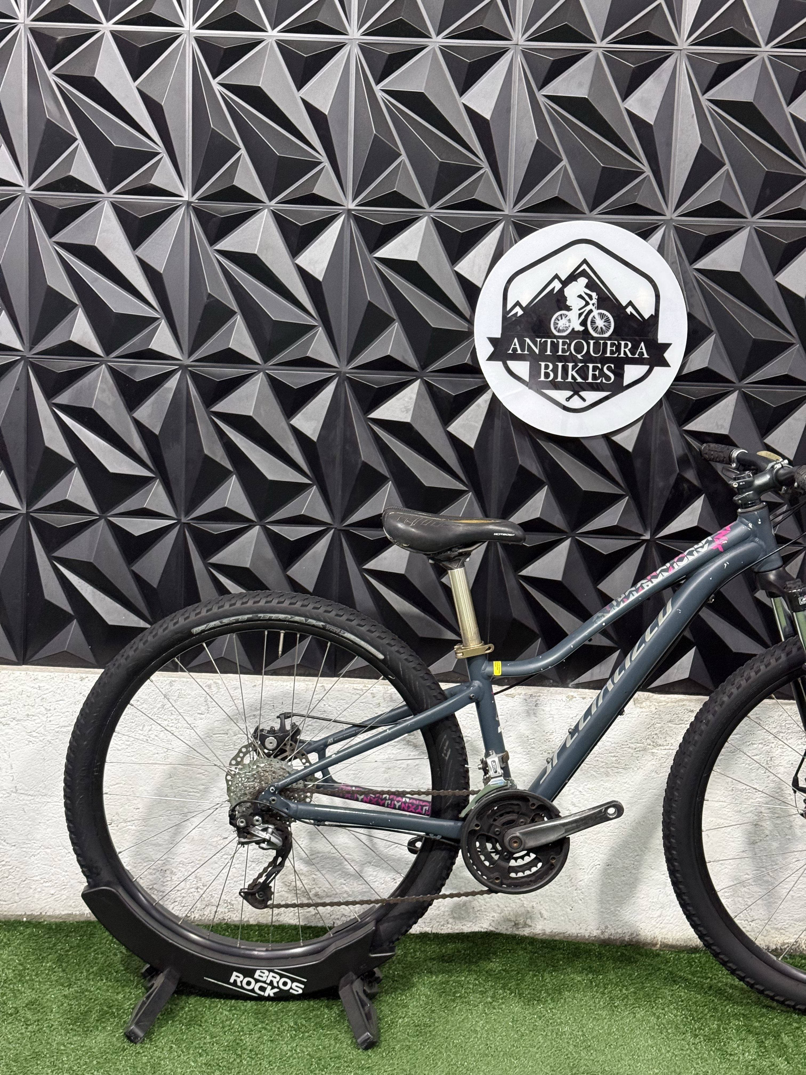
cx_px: 403
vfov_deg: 39.7
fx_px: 1490
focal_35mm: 48
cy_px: 538
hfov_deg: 30.3
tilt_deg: -5.6
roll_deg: -3.0
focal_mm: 6.76
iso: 250
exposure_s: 1/60
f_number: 1.78
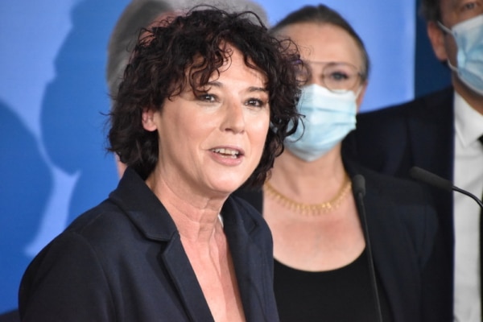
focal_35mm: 450
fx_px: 6037
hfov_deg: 4.6
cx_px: 242
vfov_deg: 3.1
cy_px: 161
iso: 6400
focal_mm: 300
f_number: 6.3
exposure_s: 1/250
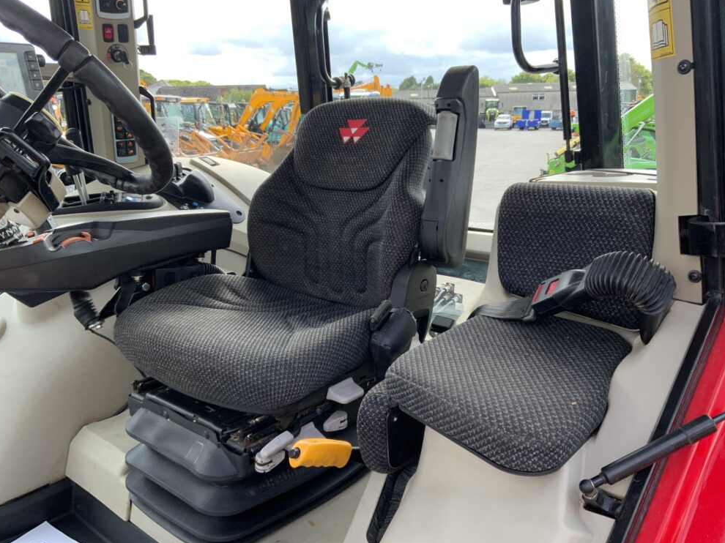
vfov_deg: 46.8
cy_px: 276
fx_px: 628
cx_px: 368
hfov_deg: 60.0
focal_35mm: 30
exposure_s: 1/131
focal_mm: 3
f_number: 1.8
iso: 16
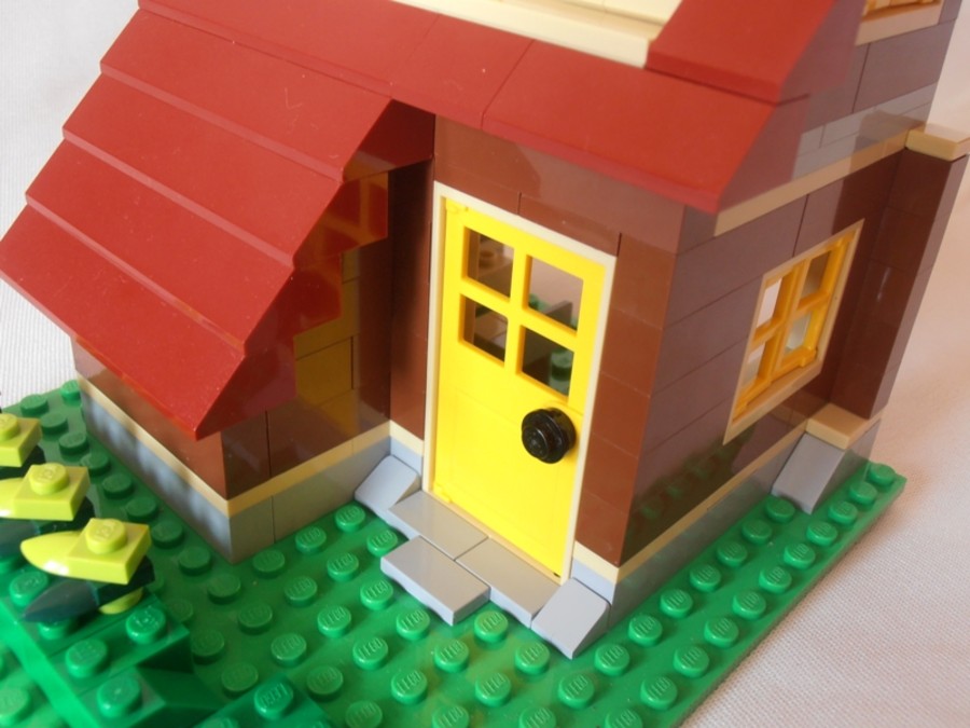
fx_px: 1037
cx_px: 485
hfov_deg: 50.1
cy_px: 364
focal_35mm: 37
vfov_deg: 38.7
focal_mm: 6.61
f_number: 3.9
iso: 125
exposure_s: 1/20
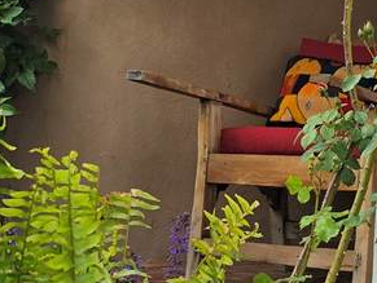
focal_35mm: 101
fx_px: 1101
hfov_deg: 19.4
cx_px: 172
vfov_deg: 14.6
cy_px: 47
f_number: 1.7
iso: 12
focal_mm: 6.3
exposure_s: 1/441
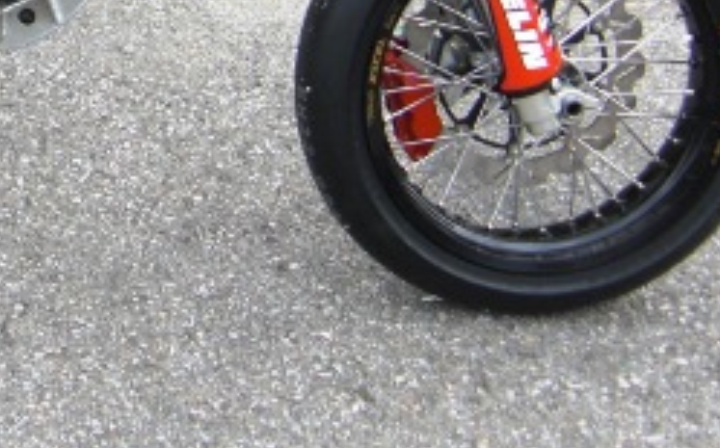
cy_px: -220
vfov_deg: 13.6
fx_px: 1764
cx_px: -75
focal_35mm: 90
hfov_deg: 21.8
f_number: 2.7
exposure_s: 1/125
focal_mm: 5.8
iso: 100
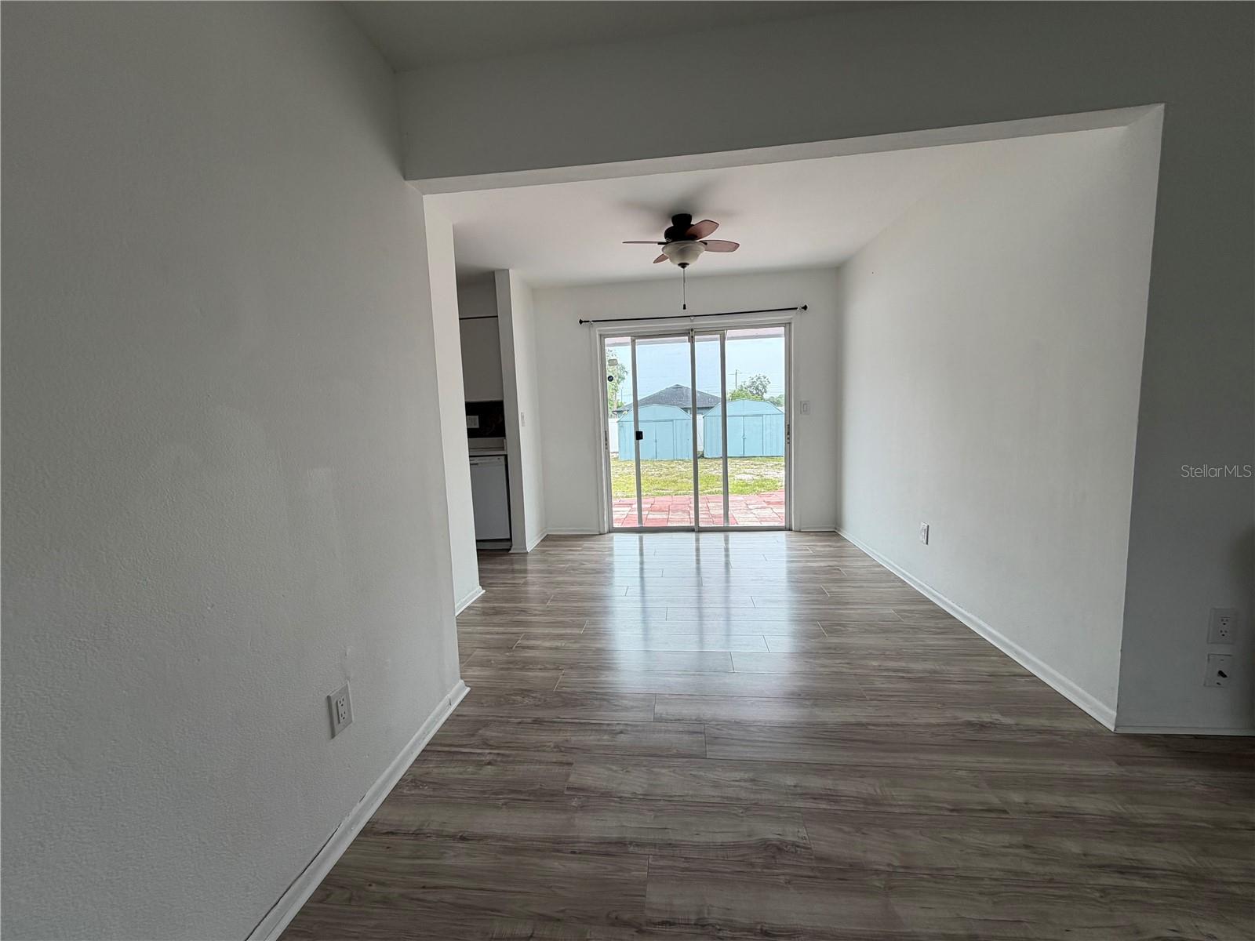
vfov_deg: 85.7
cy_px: 470
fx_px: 508
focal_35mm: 14
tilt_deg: -6.3
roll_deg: +2.6
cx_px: 628
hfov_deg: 102.1
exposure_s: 1/188
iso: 50
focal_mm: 2.22
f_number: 2.2
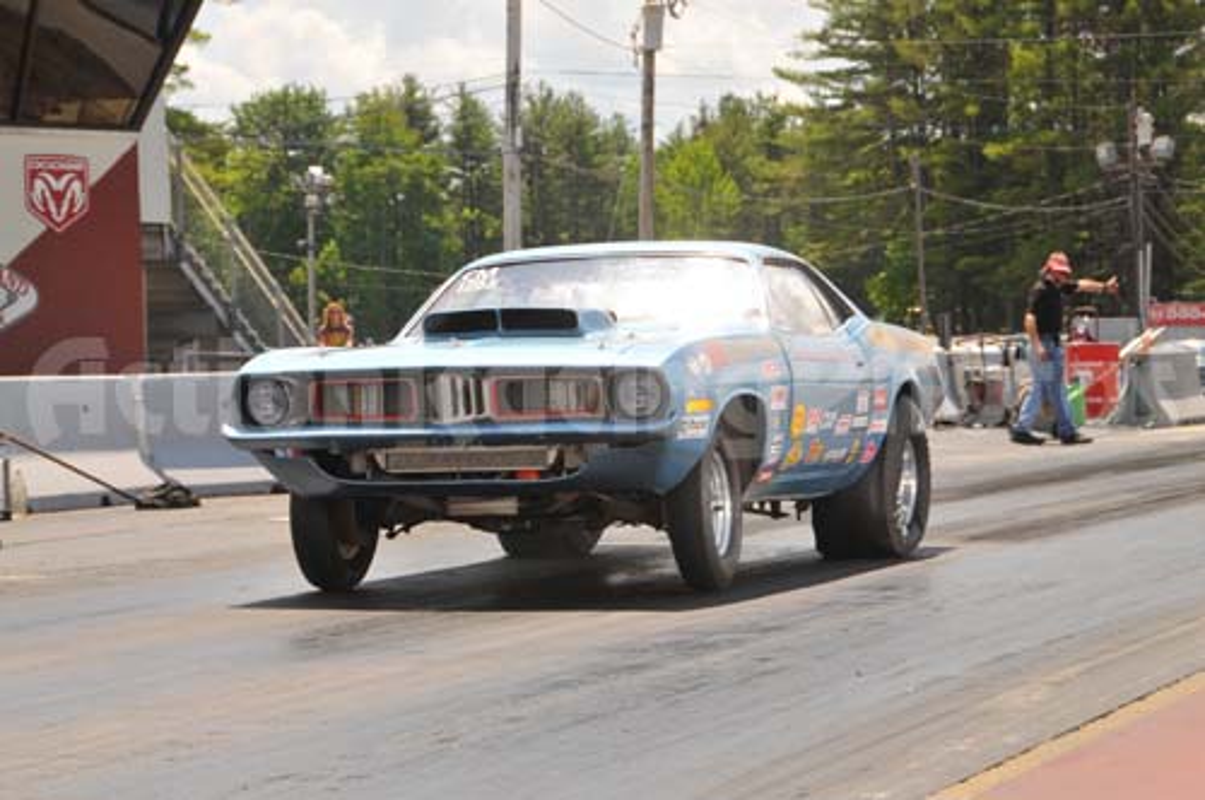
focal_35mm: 120
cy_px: 400
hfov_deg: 17.1
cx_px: 602
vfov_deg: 11.4
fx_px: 4011
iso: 200
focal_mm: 80
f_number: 9
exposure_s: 1/320
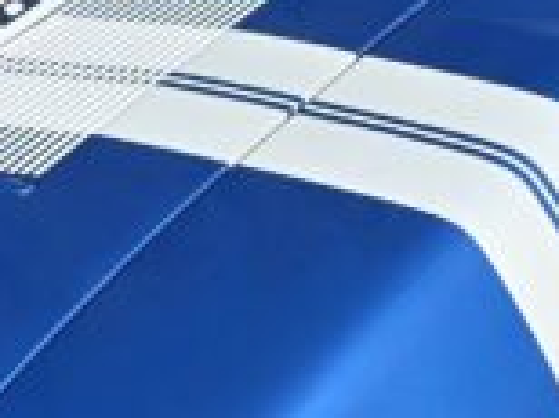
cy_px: 251
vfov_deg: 9.7
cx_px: -334
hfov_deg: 12.2
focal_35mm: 153
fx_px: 2467
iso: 12
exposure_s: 1/556
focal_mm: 6.3
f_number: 1.7
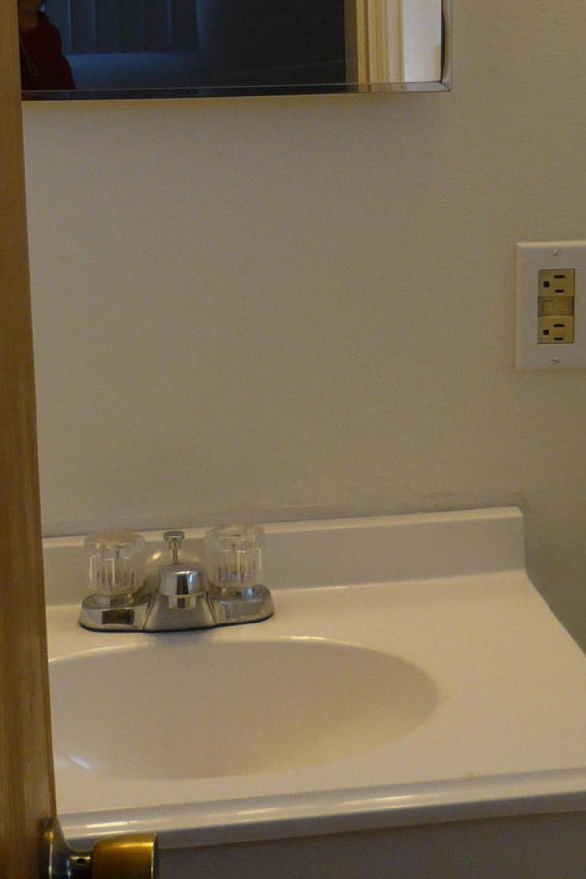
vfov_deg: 25.9
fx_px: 1880
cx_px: 382
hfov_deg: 17.7
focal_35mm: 77
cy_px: 200
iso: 100
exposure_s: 1/100
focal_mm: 5.5
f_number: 2.8
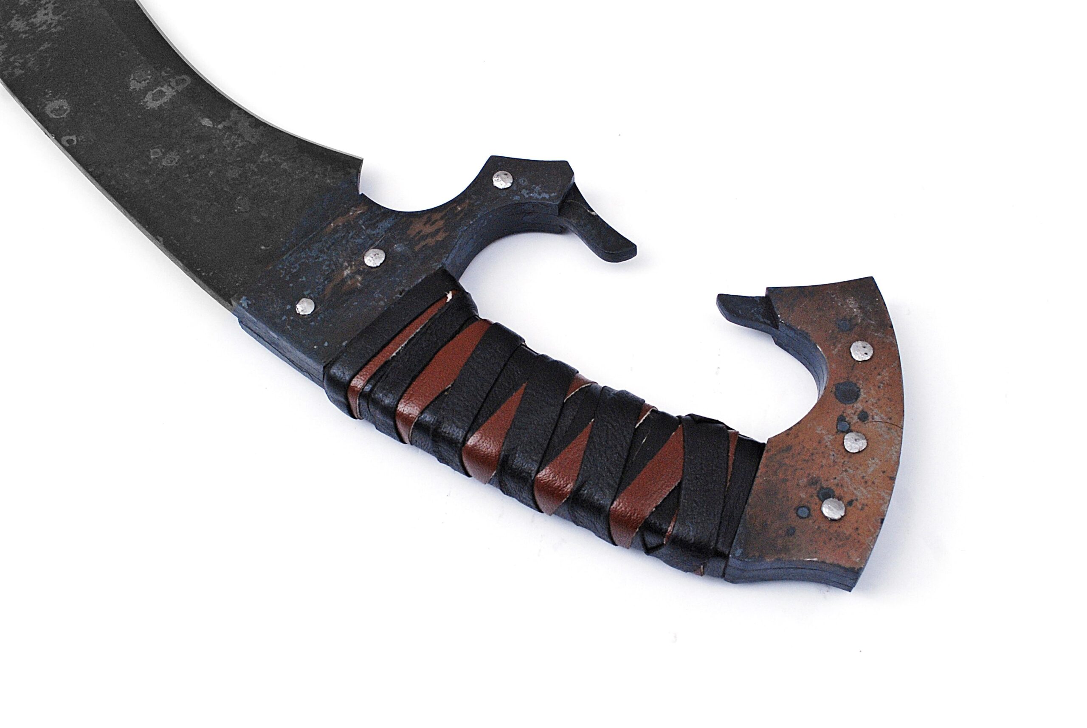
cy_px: 364
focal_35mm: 40
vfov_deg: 33.1
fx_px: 1224
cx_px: 544
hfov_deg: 47.9
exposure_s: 1/100
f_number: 6.3
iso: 400
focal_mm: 27
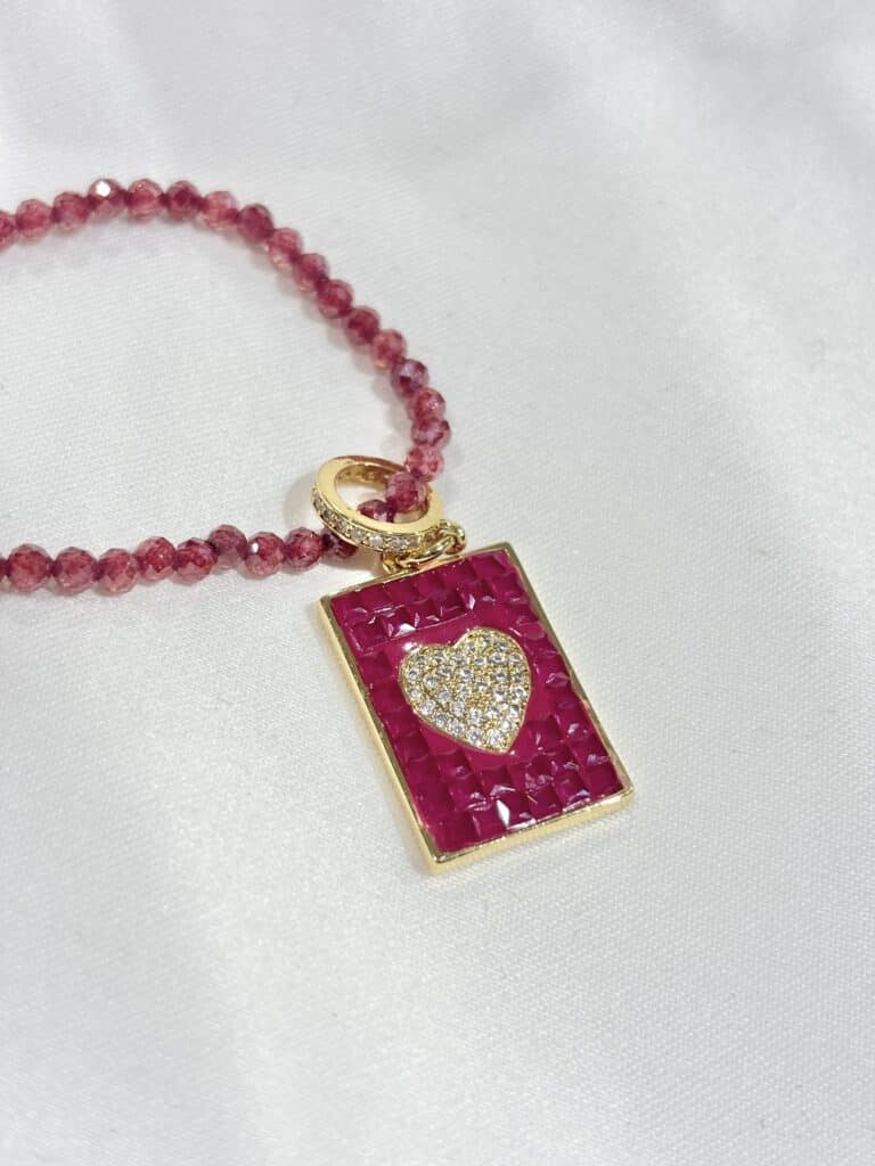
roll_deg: +1.2
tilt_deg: -43.8
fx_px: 1753
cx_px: 438
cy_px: 583
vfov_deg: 36.8
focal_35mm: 52
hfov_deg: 28.0
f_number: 1.6
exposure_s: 1/212
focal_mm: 5.96
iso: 32
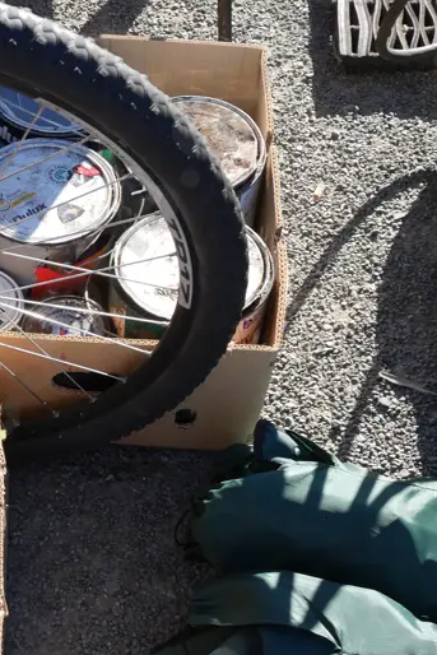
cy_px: 455
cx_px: -44
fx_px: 1055
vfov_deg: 34.0
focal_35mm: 58
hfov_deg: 22.1
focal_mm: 14
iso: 200
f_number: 5.6
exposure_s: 1/250
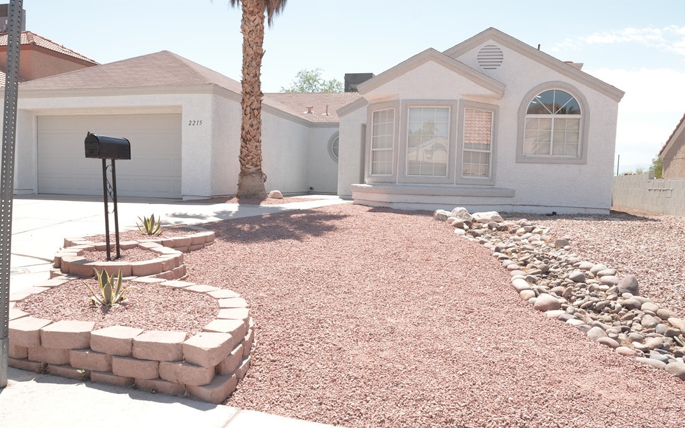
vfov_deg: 44.5
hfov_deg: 66.5
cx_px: 337
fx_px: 523
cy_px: 230
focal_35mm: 28
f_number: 8
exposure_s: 1/250
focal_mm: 18
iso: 200
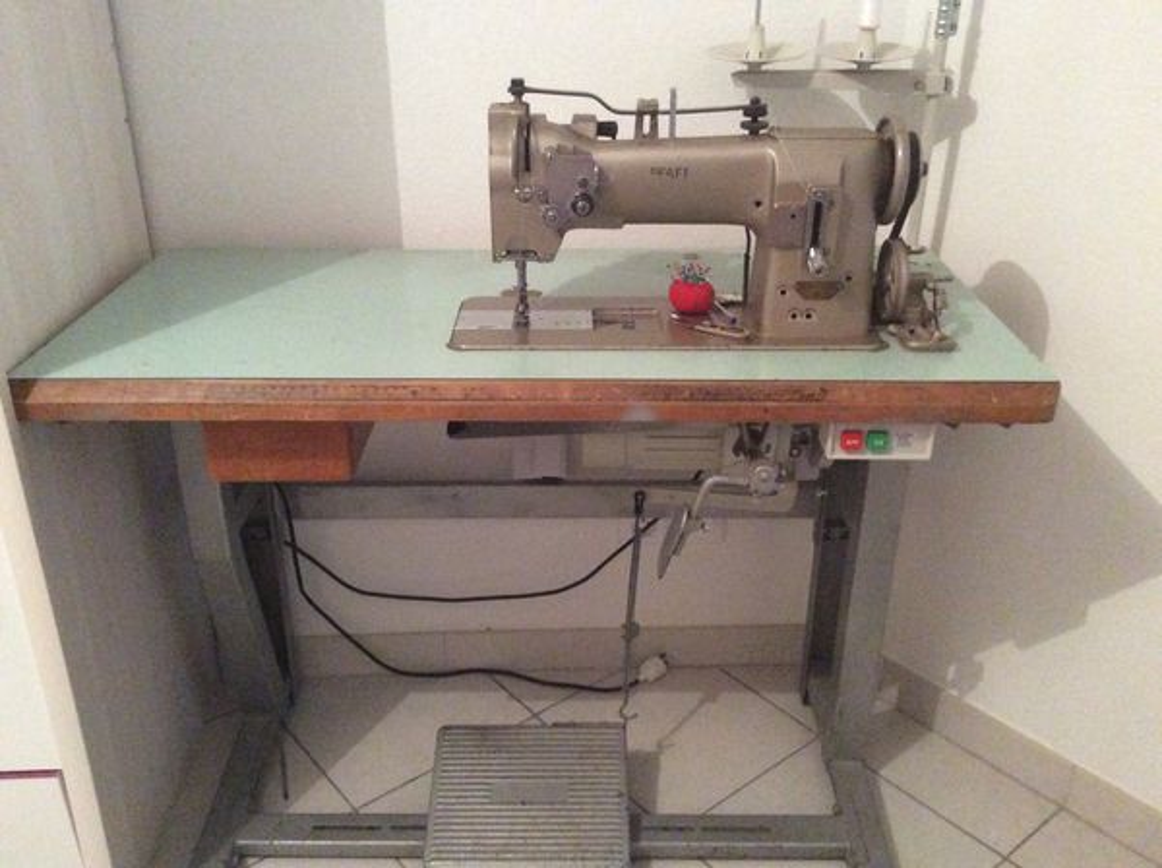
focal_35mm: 32
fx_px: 1072
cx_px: 581
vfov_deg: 44.0
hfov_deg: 56.9
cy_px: 434
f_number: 2.4
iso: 500
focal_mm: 3.3
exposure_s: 1/17
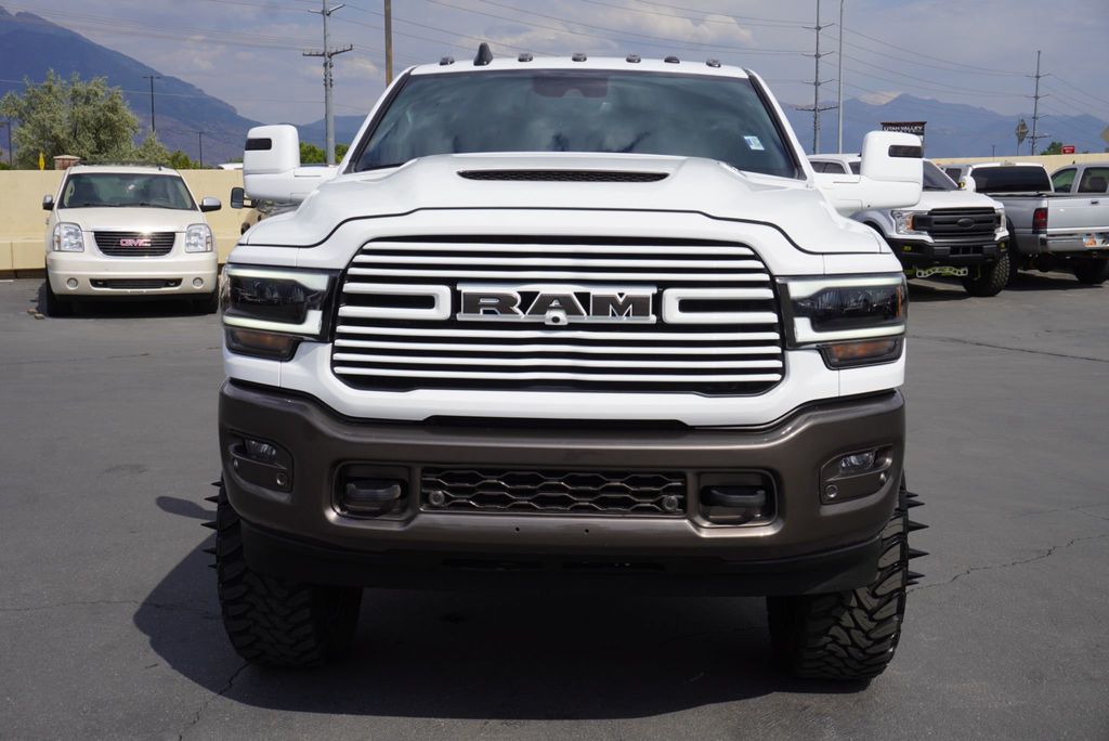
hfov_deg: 46.4
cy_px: 370
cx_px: 554
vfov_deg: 31.9
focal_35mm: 42
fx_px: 1295
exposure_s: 1/320
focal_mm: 28
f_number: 11
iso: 100
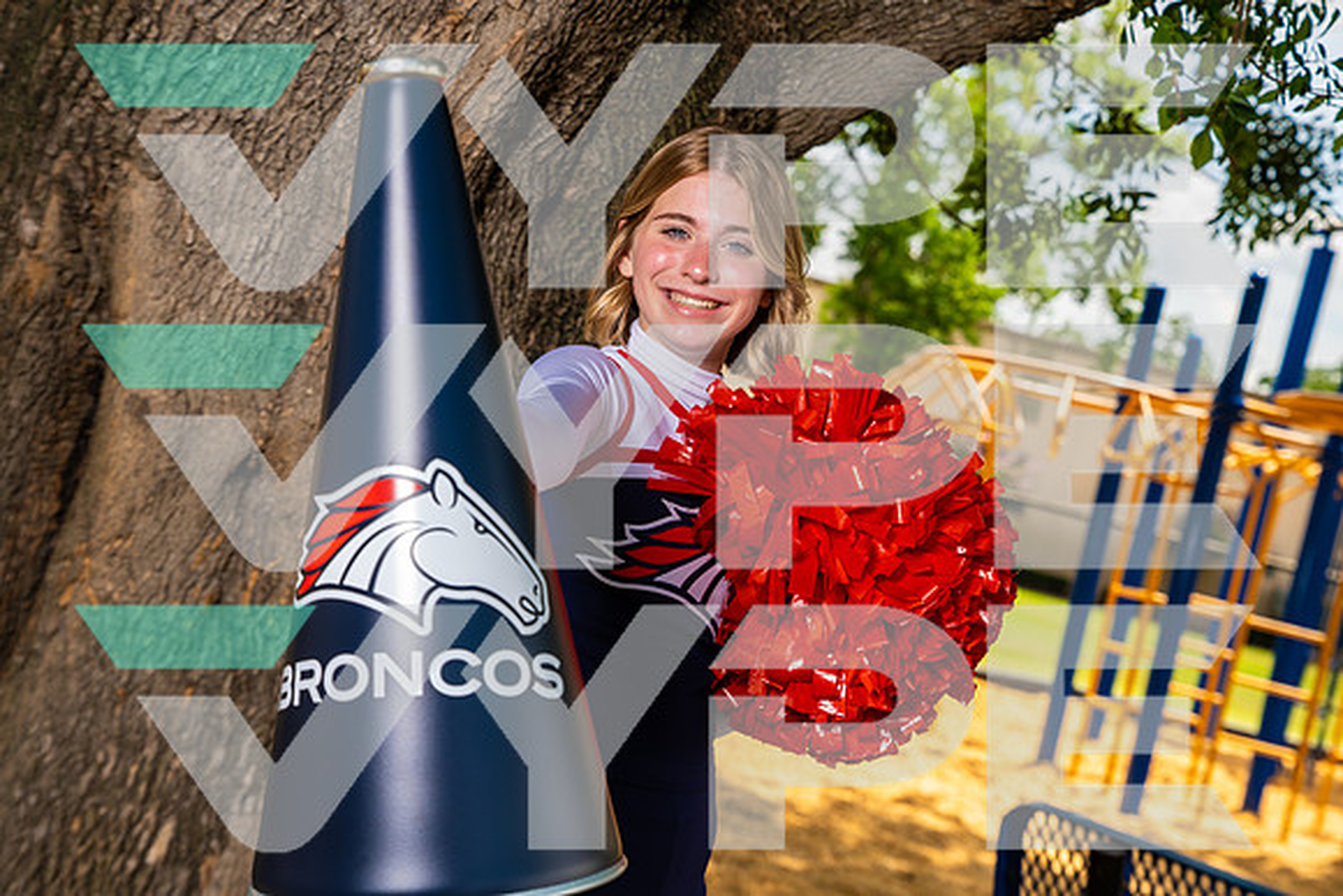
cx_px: 672
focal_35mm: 63
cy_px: 448
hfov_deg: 31.9
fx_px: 2351
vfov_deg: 21.6
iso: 100
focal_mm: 63
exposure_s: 1/250
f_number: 5.6
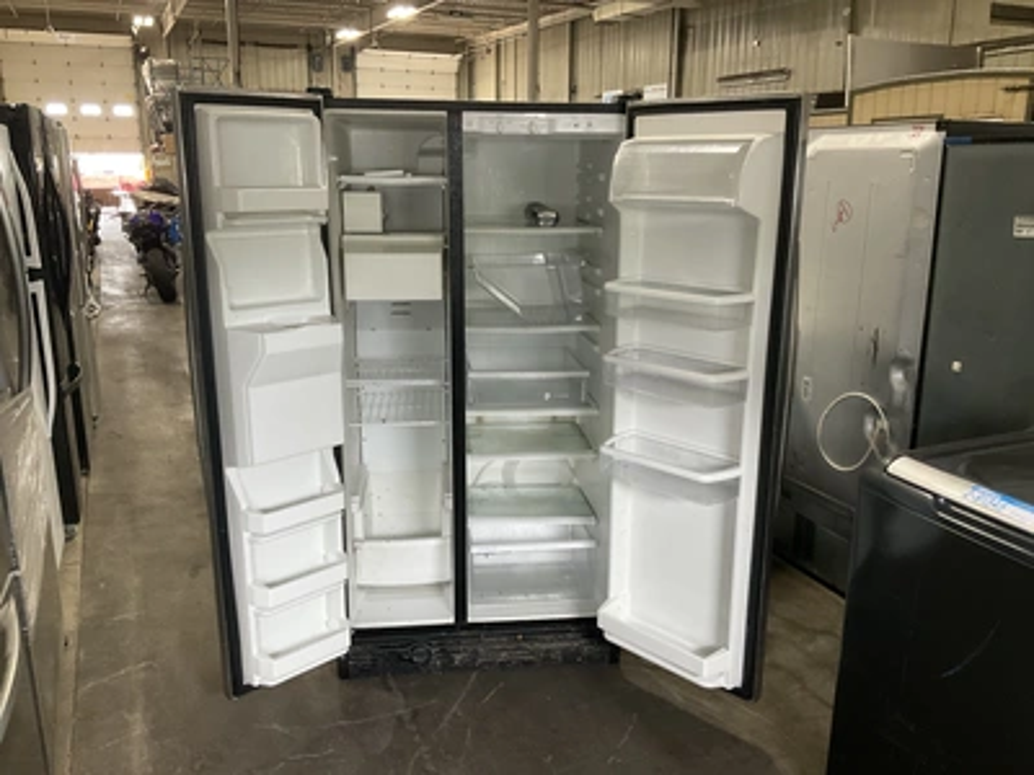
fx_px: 866
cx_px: 517
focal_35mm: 29
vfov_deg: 48.2
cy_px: 388
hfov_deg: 61.7
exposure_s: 1/60
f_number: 1.8
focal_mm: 3
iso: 160
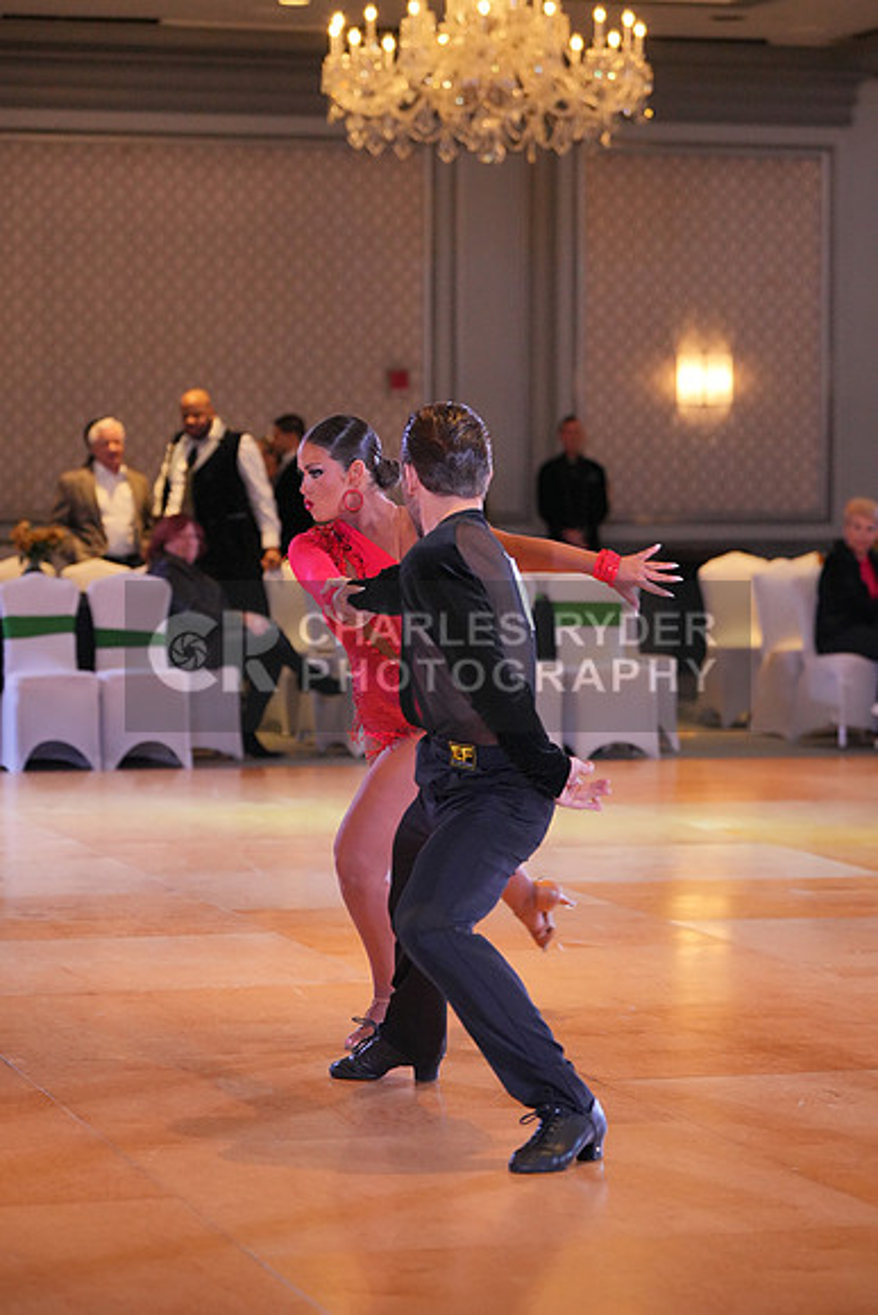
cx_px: 439
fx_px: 3985
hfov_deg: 12.6
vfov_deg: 18.8
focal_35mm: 109
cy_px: 658
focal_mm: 109
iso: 5000
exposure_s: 1/500
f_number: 3.5
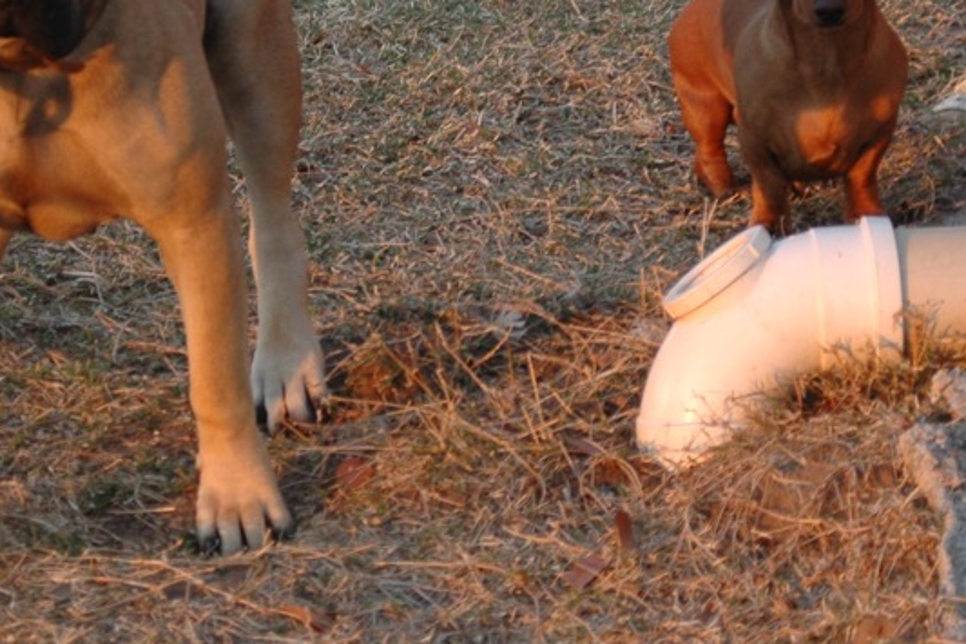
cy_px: 199
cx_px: 459
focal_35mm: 288
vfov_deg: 4.8
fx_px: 7725
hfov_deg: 7.2
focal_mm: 80
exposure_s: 1/30
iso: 200
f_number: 5.6
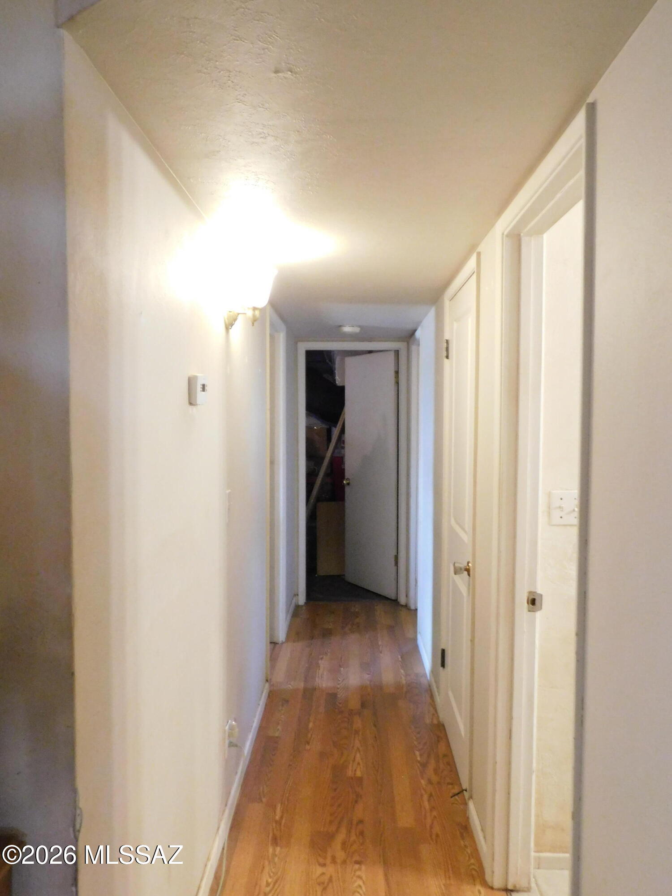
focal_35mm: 25
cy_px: 448
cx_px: 336
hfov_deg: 54.9
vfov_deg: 69.4
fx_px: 647
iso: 800
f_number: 3.1
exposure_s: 1/30
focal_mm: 4.5
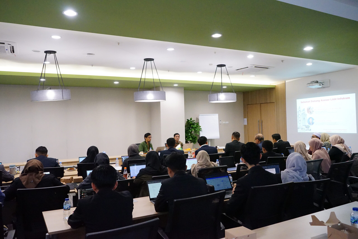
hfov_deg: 63.7
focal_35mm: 29
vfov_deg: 45.0
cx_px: 179
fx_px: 288
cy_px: 120
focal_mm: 29
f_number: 6.3
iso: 8000
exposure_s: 1/125
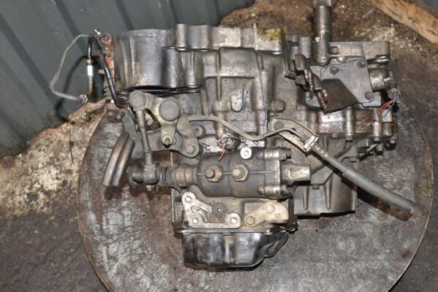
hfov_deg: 43.6
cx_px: 219
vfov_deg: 29.9
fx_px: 547
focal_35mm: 45
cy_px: 146
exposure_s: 1/60
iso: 800
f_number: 5
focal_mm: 30
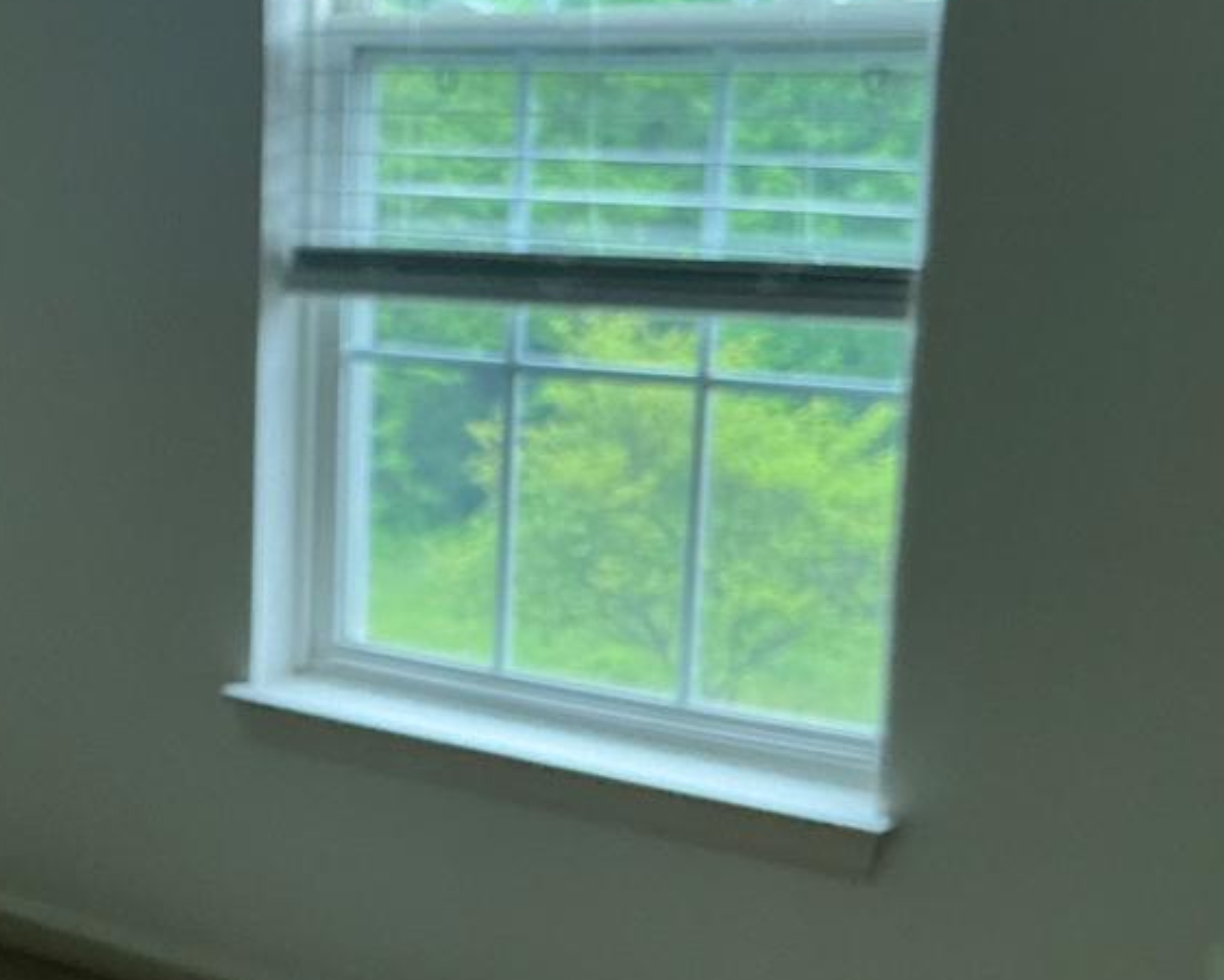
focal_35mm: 70
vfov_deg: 21.6
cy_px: 760
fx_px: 2537
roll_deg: +0.7
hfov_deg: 25.6
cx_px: -28
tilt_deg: -15.2
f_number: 1.8
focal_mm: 3
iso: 64
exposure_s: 1/60
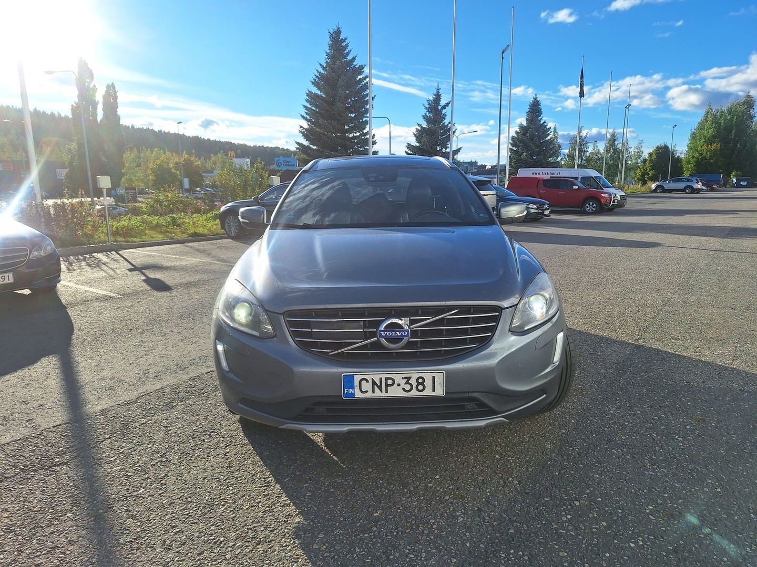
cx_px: 378
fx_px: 503
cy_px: 284
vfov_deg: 58.9
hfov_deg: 73.9
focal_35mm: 23
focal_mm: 5.54
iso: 40
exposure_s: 1/3125
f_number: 1.8
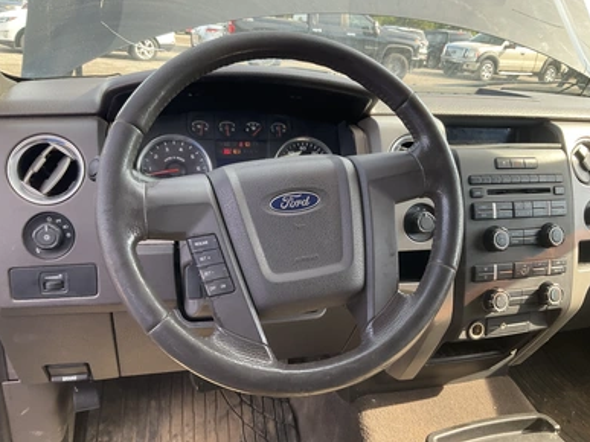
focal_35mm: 30
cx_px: 302
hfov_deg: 60.0
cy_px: 215
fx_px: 511
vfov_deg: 46.8
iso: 50
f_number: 1.8
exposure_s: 1/122
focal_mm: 3
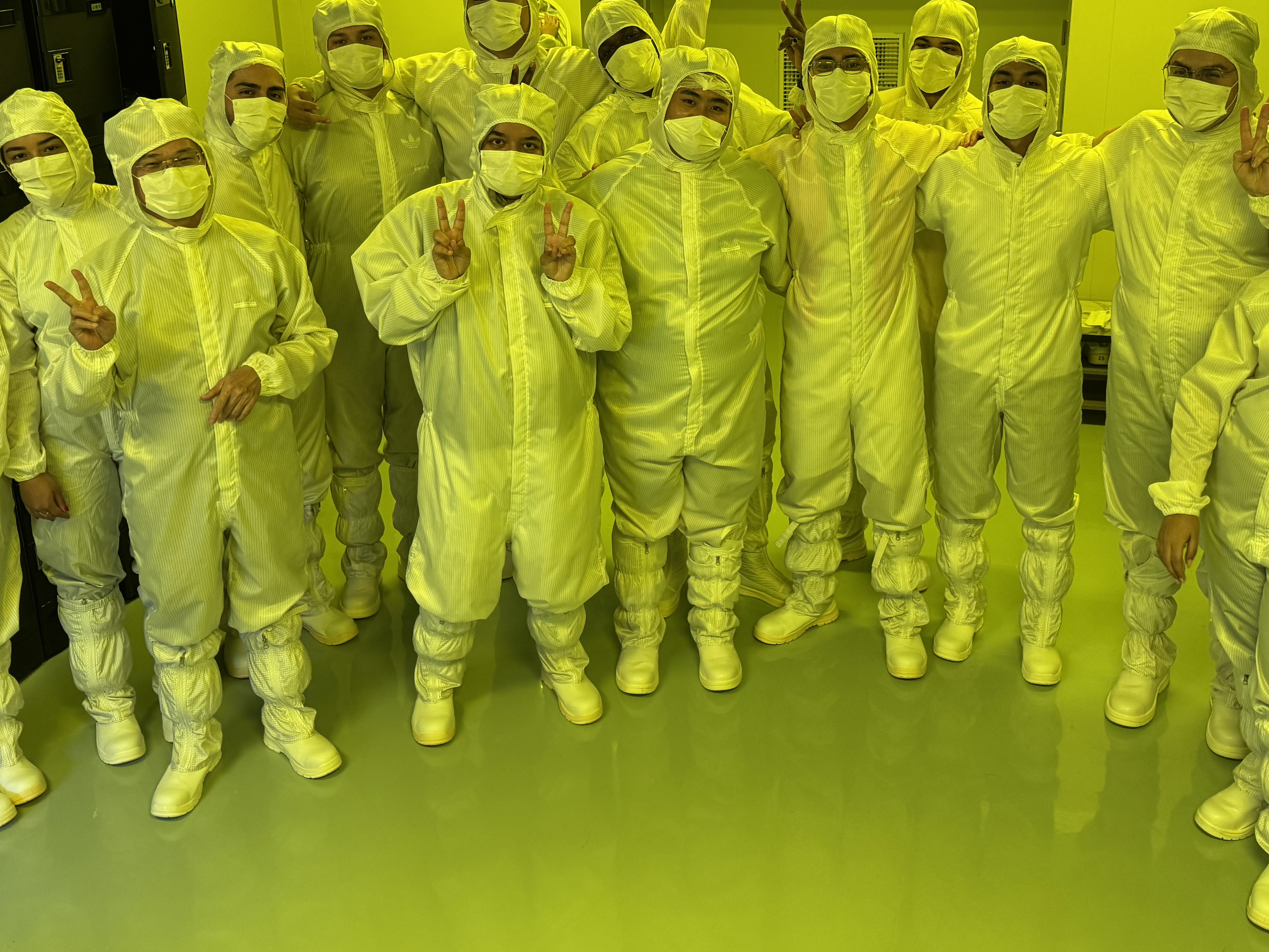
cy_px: 288
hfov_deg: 52.5
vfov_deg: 40.0
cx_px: 706
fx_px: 1283
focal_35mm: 35
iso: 160
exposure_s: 1/120
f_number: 1.78
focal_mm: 6.76
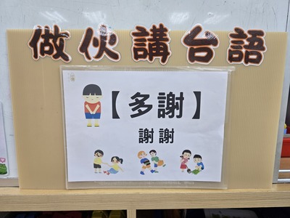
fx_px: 193
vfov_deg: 58.9
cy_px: 109
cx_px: 145
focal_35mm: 23
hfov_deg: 73.9
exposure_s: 1/120
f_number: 1.7
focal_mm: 6.3
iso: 160
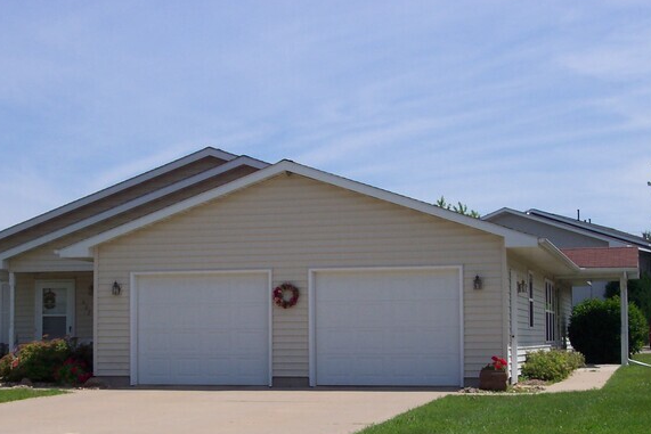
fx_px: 1212
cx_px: 290
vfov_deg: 20.3
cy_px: 272
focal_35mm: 67
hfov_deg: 30.0
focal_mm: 10.7
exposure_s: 1/700
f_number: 5.6
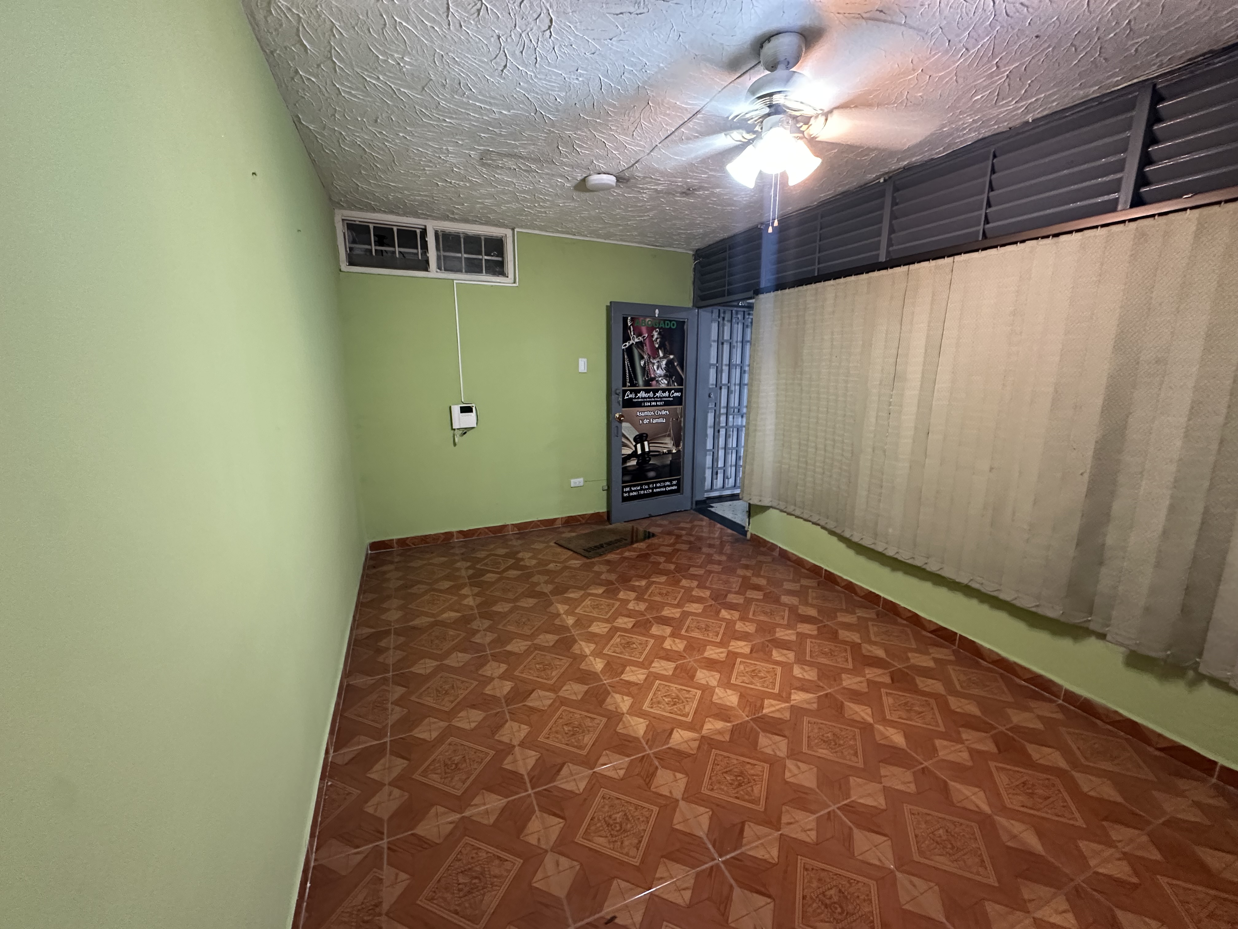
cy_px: 464
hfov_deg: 102.1
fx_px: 501
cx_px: 619
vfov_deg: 85.7
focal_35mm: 14
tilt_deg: -11.9
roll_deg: -0.2
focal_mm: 2.22
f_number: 2.2
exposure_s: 1/60
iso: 640
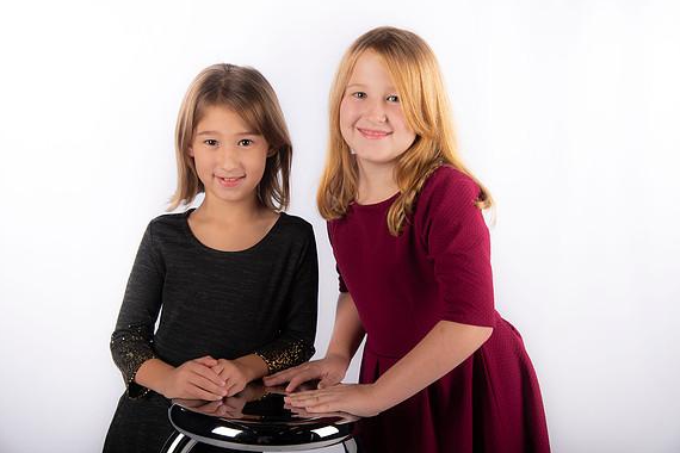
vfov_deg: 23.0
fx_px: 1114
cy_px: 226
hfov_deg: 33.9
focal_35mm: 59
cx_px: 341
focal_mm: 58
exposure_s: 1/200
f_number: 6.3
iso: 100
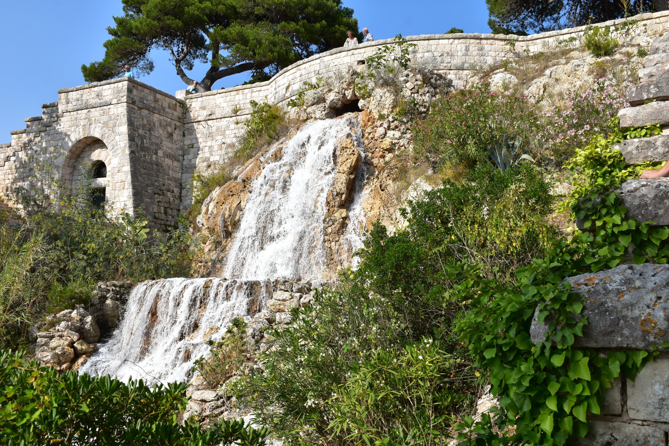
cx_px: 334
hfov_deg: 55.1
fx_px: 641
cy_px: 223
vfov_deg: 38.4
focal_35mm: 34
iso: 360
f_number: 11
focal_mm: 23
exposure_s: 1/500
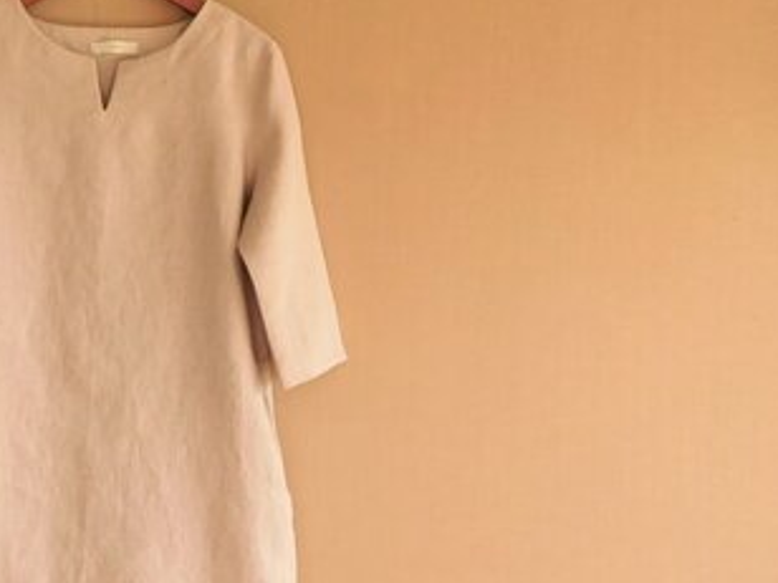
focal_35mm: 52
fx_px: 1169
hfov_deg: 34.6
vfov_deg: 27.7
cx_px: 66
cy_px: 427
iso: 125
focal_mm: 4.5
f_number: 3.4
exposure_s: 1/60
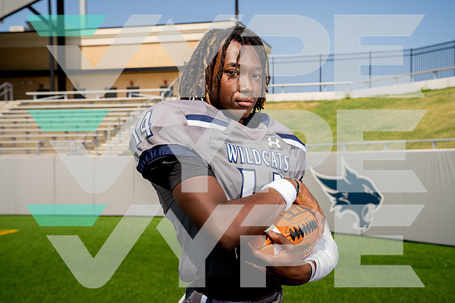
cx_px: 228
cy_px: 152
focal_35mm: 53
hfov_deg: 37.5
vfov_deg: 25.5
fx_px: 670
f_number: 7.1
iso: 100
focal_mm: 53
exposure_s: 1/250
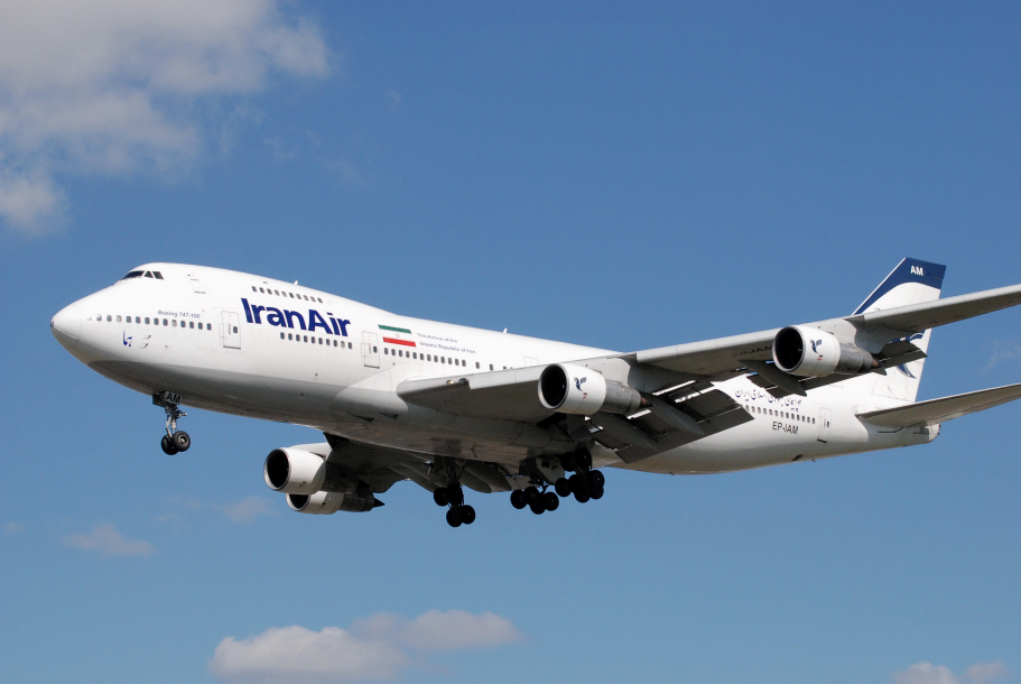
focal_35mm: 118
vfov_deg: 11.6
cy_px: 374
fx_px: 3351
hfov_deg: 17.3
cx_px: 565
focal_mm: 70
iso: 400
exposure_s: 1/2000
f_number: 8
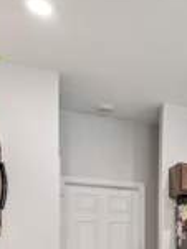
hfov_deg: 25.2
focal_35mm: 49
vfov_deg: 35.1
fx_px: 353
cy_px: 251
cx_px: 250
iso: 800
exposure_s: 1/13
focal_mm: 16
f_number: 10
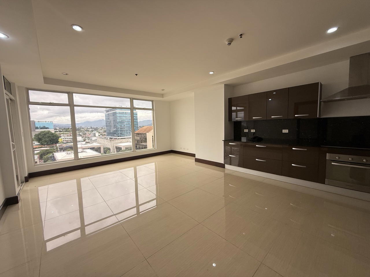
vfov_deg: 85.7
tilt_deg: -4.8
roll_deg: +1.5
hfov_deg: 102.1
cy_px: 138
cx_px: 185
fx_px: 150
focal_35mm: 14
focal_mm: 2.22
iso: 80
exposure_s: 1/99
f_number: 2.2
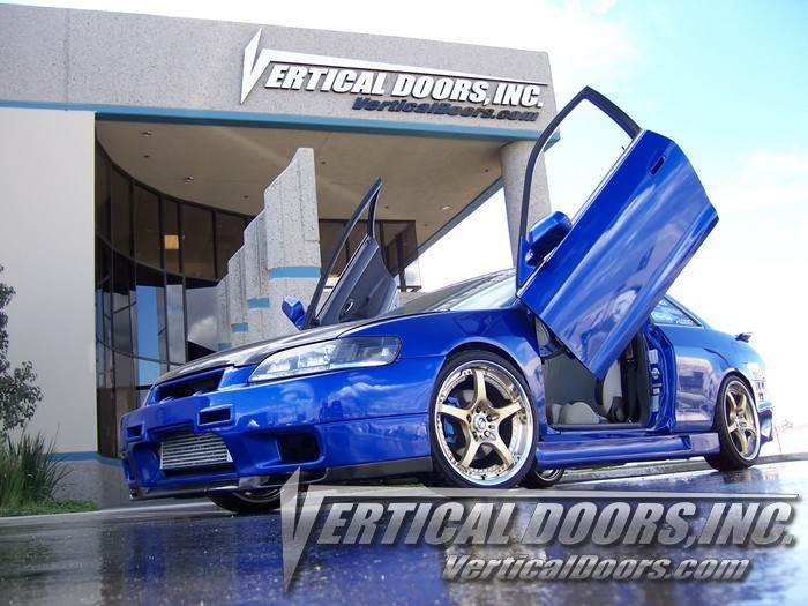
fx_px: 840
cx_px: 404
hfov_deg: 51.4
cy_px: 303
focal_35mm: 36
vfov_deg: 39.7
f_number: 2.8
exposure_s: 1/250
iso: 80
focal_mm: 6.2
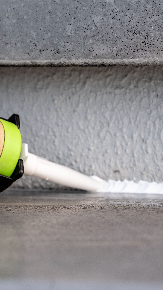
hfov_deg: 5.7
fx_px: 1621
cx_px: 19
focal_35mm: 211
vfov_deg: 10.2
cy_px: 145
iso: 125
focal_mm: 134
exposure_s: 1/250
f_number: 5.6
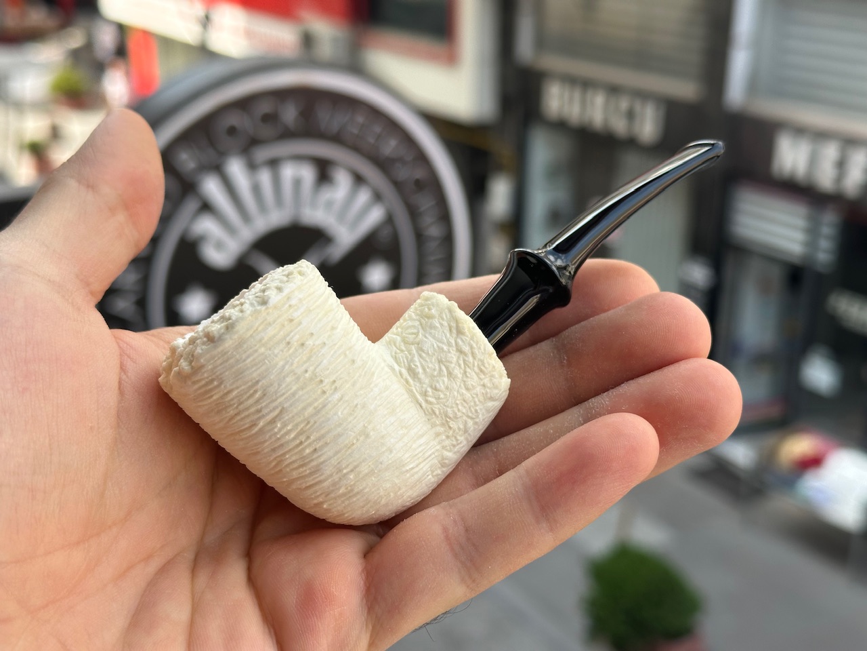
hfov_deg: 39.7
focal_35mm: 48
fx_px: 1202
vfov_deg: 30.3
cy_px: 326
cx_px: 434
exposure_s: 1/651
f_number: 1.78
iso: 64
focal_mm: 6.86
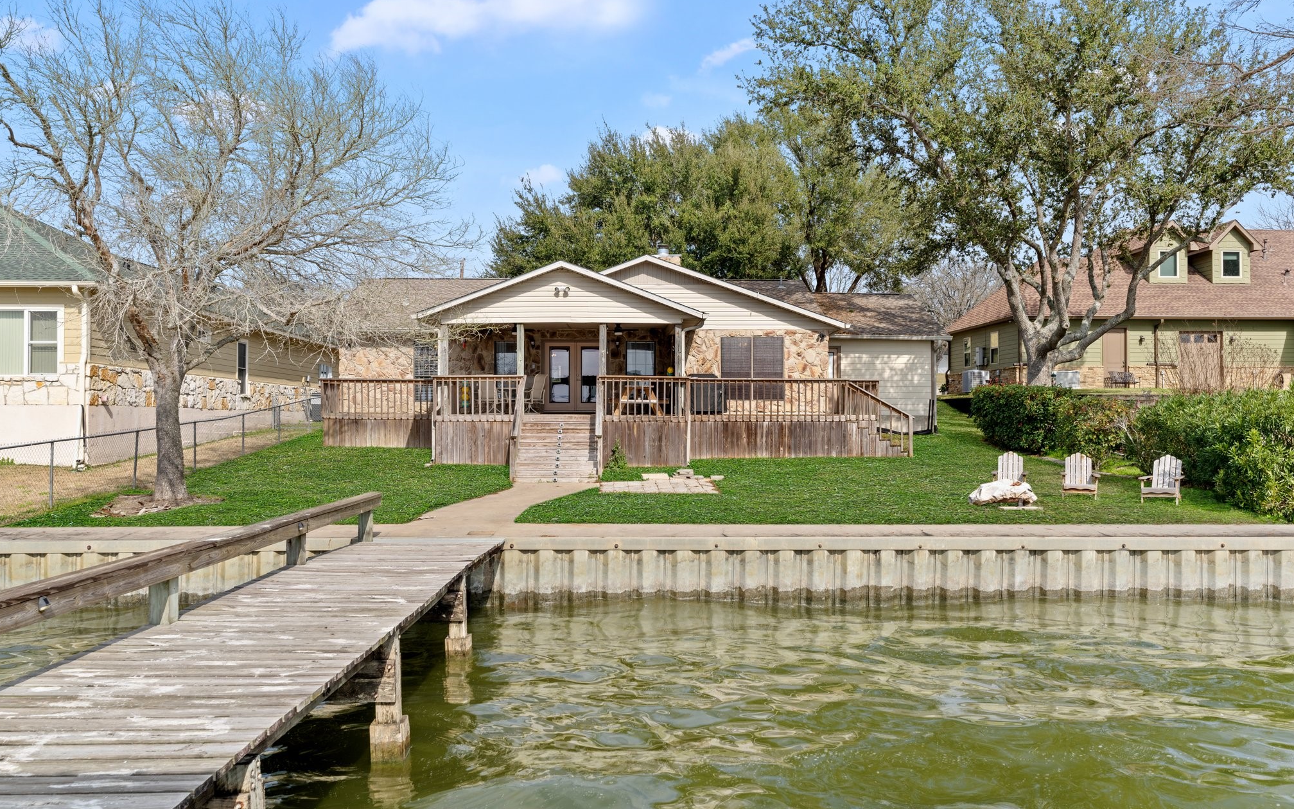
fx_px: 1023
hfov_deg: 64.6
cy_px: 404
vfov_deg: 43.1
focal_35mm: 29
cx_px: 648
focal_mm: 28
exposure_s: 1/40
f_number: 8
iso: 100
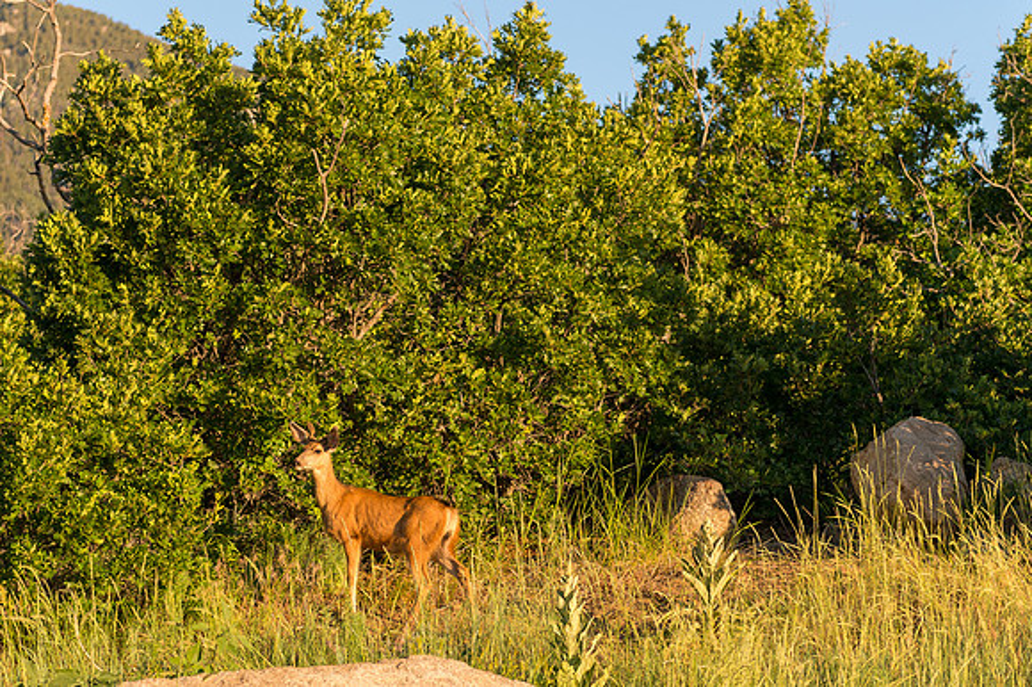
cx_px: 373
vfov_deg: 13.1
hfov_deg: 19.6
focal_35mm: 104
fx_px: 2981
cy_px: 511
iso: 100
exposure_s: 1/400
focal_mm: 70
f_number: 2.8
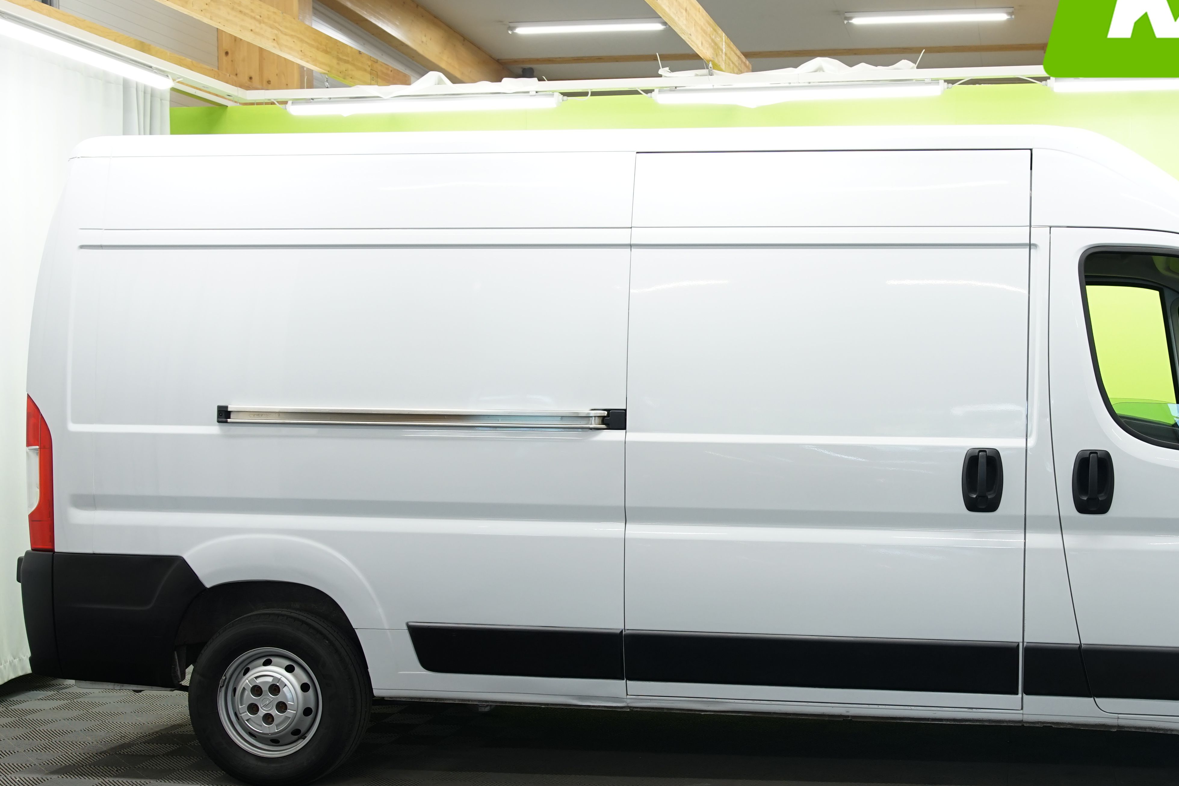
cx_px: 816
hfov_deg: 39.7
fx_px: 1605
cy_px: 466
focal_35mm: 49
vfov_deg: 27.5
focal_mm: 32
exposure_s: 1/15
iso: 500
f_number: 5
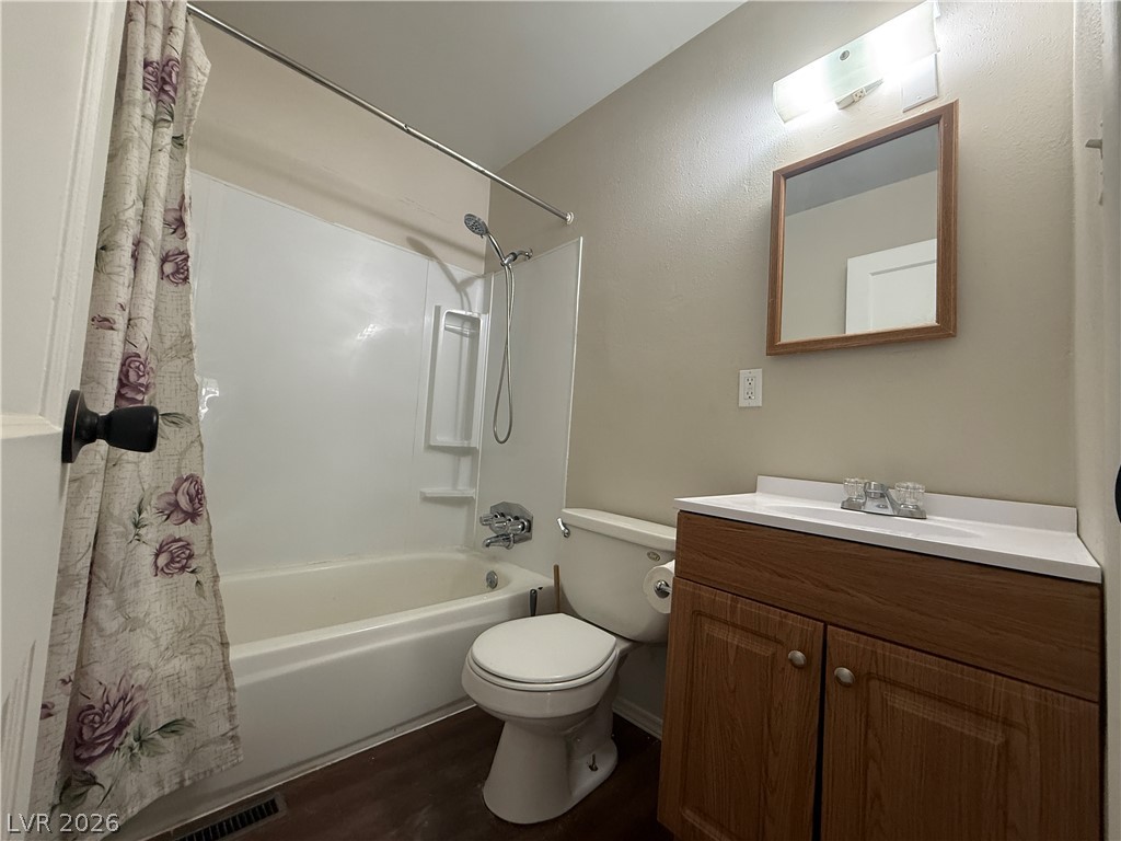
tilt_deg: +3.6
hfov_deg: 102.1
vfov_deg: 85.7
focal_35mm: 14
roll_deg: -4.1
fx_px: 453
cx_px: 560
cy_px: 420
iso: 200
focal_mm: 2.22
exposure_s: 1/60
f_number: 2.2
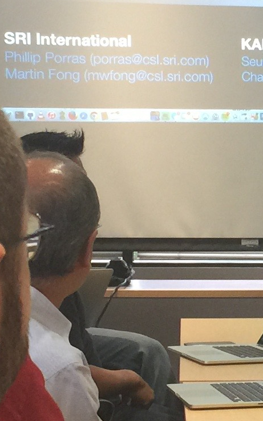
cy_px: 217
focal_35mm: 136
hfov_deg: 9.3
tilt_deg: -1.1
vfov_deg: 15.4
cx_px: 433
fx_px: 1560
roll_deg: -1.3
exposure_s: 1/15
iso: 50
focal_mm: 4.15
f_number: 2.2
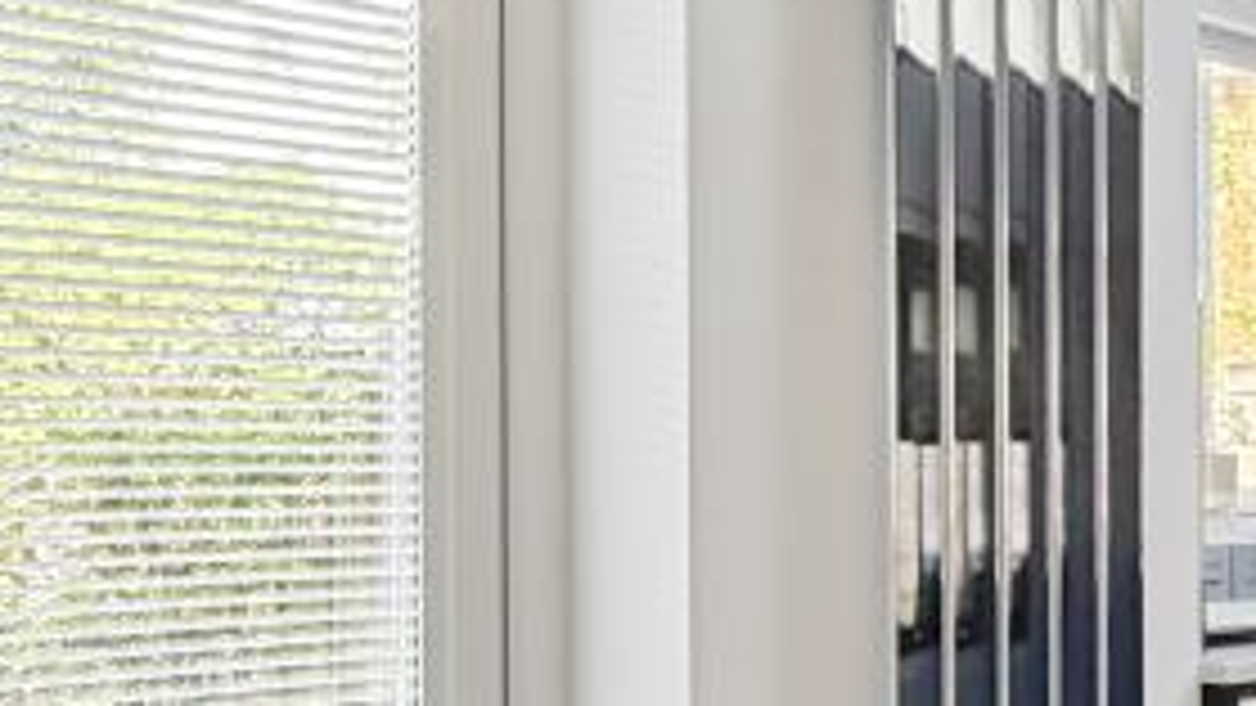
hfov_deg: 32.4
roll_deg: +0.9
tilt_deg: -1.4
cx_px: 1409
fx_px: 1865
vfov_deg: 21.4
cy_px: 472
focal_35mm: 56
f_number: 2.2
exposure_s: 1/121
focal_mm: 2.22
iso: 250
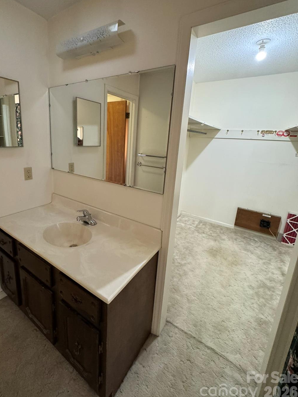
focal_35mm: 16
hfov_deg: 77.7
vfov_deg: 94.1
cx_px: 129
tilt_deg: -12.5
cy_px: 177
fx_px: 184
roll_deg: +1.9
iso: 500
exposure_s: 1/60
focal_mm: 2.22
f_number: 2.2
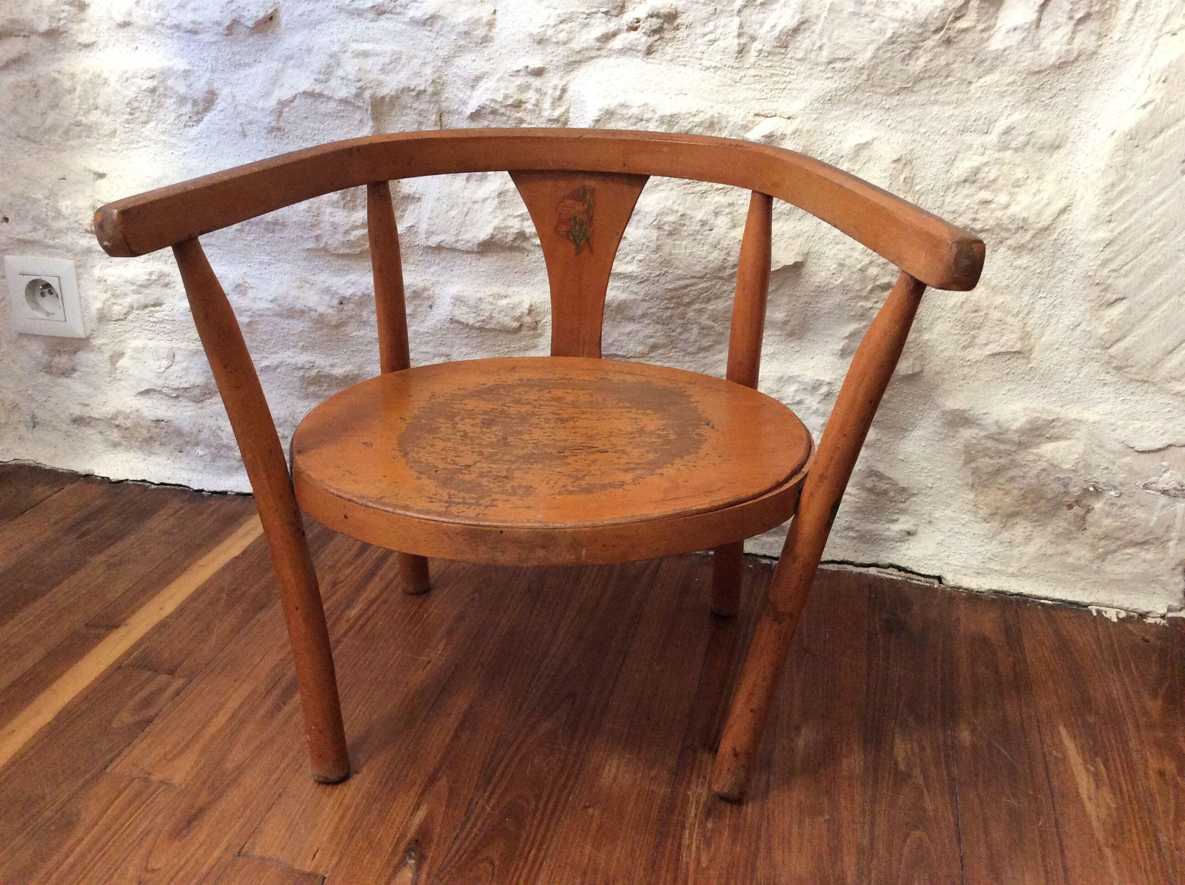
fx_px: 1094
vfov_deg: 44.1
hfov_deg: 56.9
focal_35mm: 32
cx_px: 592
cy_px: 442
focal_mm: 3.3
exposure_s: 1/25
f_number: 2.4
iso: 160
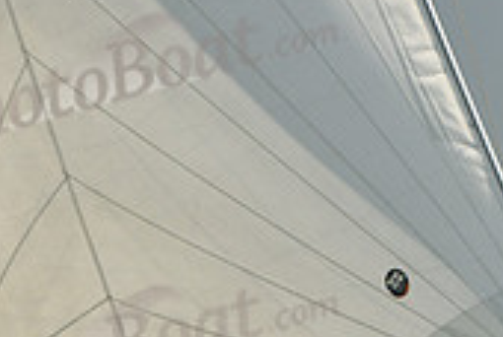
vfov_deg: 2.0
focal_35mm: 681
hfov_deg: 3.0
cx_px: 494
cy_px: 460
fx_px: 9532
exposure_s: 1/1000
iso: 320
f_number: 6.3
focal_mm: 200
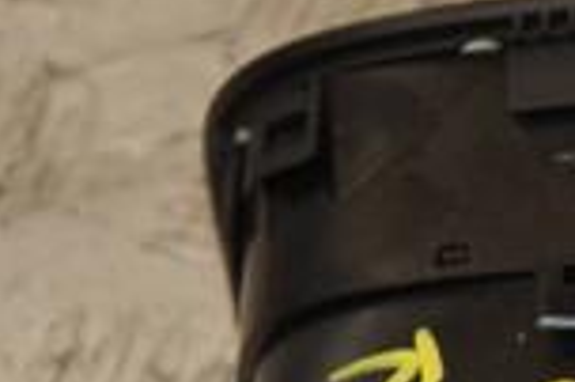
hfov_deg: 5.3
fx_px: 6238
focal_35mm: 391
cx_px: 639
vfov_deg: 3.5
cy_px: 605
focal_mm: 66
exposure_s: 1/200
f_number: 5.6
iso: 800
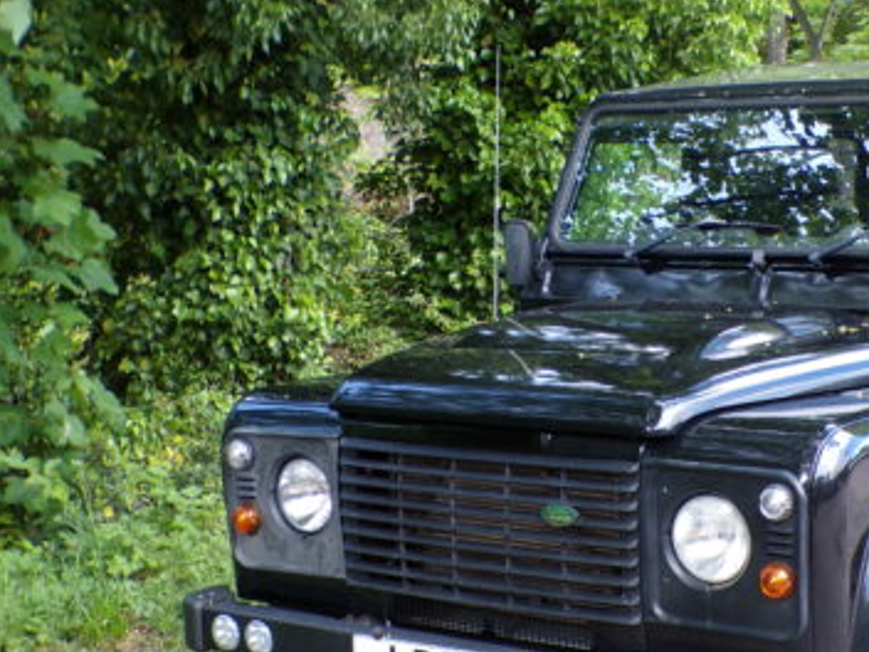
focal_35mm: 63
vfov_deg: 23.2
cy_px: 442
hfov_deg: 29.8
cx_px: 728
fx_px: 1582
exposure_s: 1/70
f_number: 3.3
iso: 100
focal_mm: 6.6
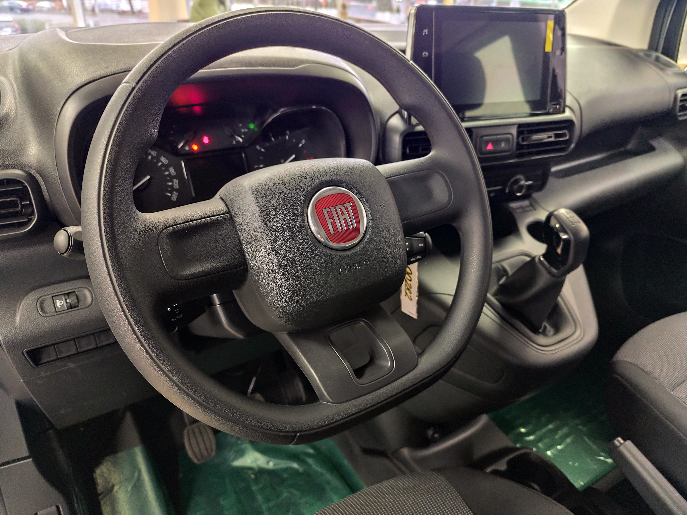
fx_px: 456
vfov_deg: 58.9
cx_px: 344
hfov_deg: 73.9
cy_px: 258
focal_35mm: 23
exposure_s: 1/25
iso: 3200
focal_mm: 6.19
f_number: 1.65
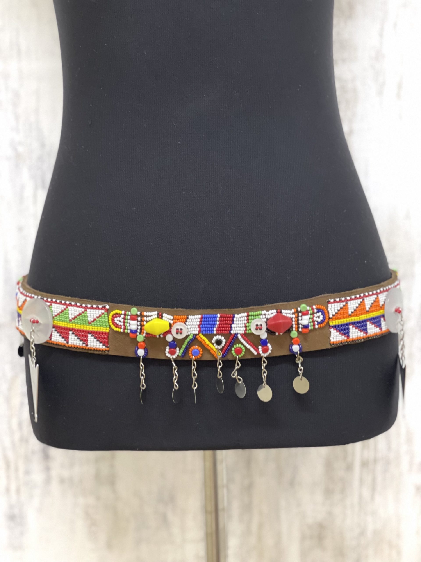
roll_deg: +0.9
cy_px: 281
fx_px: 1038
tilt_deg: -8.5
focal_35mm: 64
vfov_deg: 30.3
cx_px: 210
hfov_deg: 22.9
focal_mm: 7.5
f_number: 2.2
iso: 400
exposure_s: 1/14
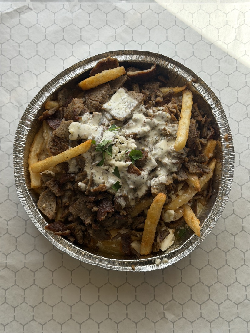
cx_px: 125
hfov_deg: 30.3
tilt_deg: -82.2
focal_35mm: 48
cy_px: 166
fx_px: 462
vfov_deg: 39.7
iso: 64
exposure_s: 1/596
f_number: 1.78
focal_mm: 6.76
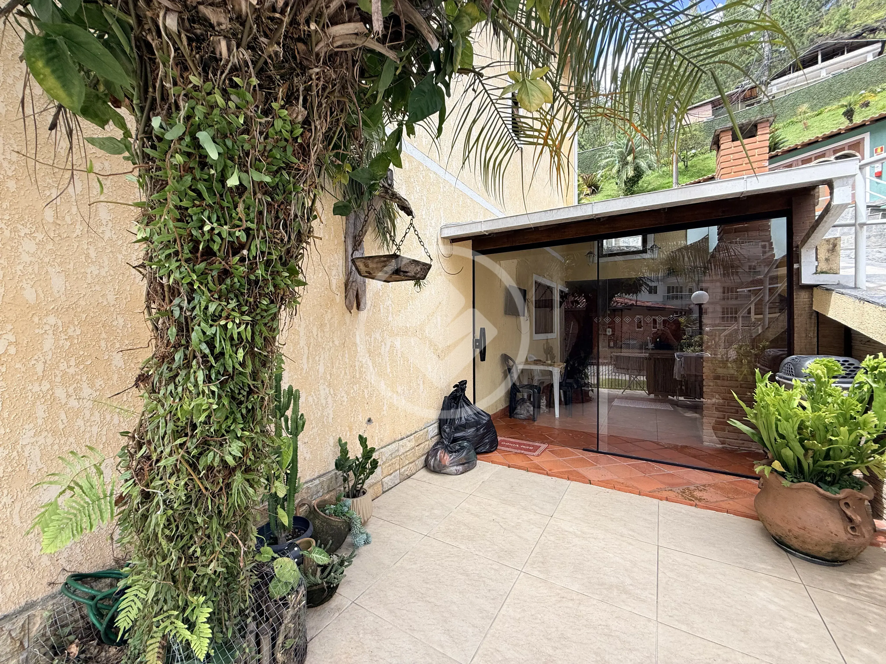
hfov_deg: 102.1
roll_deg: +0.7
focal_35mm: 14
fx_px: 358
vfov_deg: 85.7
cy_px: 332
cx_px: 443
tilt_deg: +0.1
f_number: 2.2
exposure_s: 1/388
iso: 50
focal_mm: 2.22
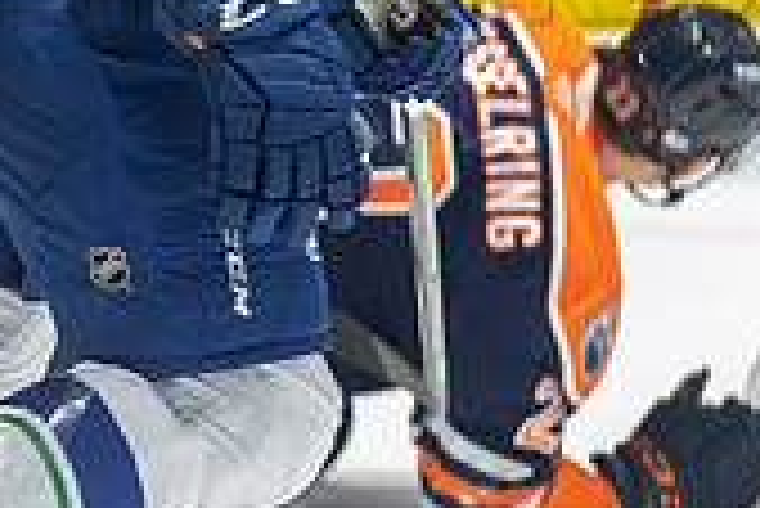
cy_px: -36
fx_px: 7416
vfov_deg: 3.9
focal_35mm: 351
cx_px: 297
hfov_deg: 5.9
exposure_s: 1/800
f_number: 2.8
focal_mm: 132
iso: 1600
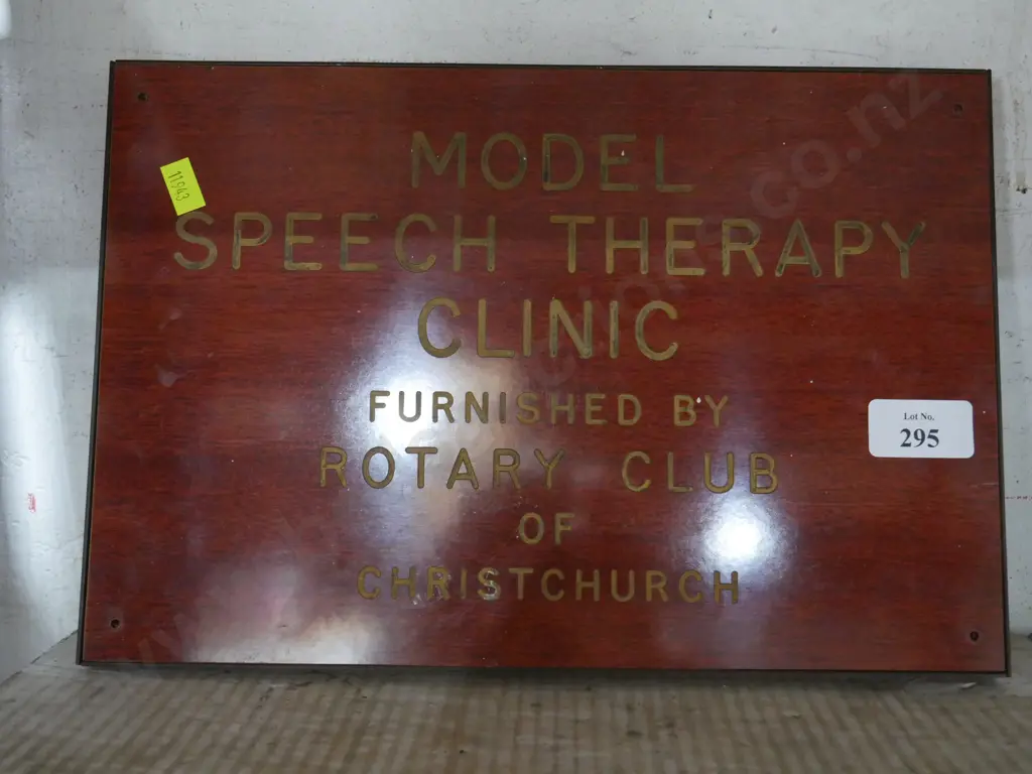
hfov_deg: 46.8
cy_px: 387
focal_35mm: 40
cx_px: 516
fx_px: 1193
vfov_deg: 36.0
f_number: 4.5
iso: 3200
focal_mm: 20
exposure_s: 1/50
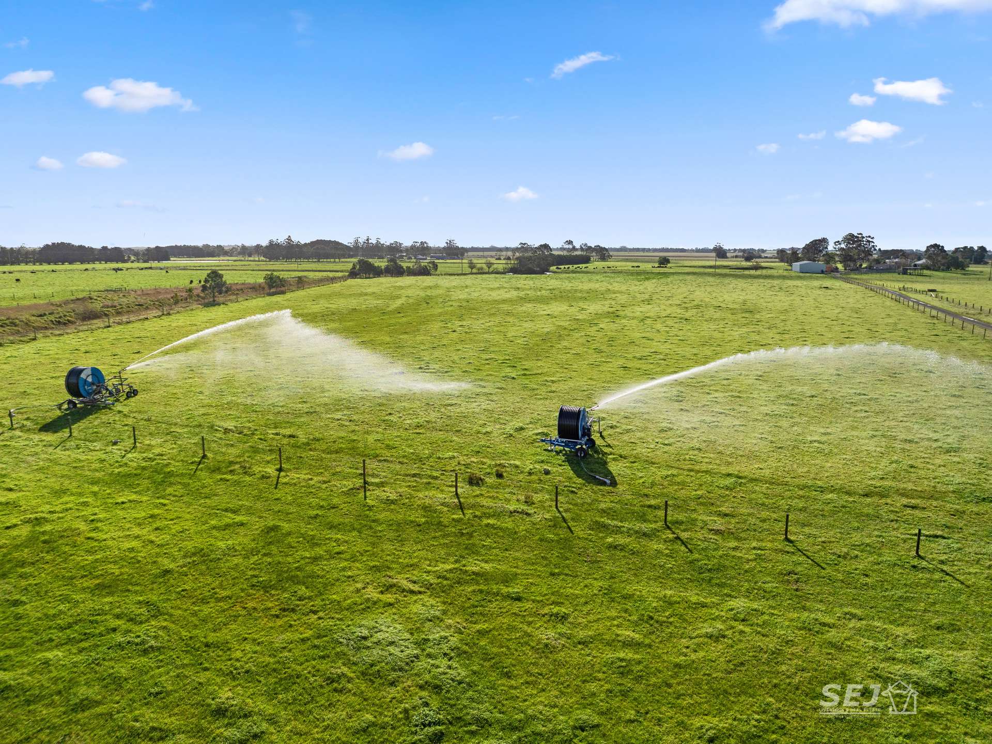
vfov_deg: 56.8
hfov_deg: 71.6
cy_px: 372
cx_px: 496
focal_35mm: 24
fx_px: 688
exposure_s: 1/4000
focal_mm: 12.29
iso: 100
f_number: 2.8
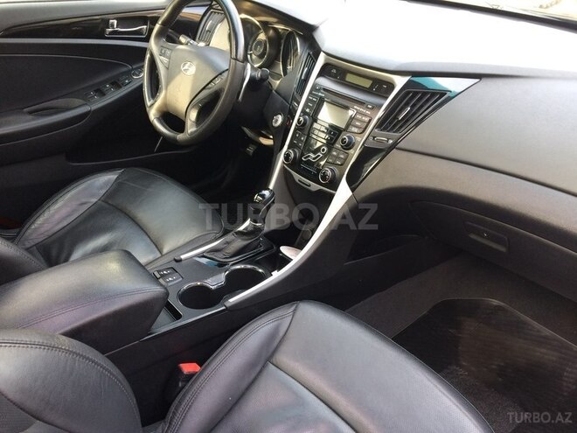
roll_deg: -2.2
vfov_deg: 48.2
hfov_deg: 61.7
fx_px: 483
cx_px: 288
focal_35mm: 29
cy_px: 216
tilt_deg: -35.4
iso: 40
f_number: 2.2
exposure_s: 1/33
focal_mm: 4.15
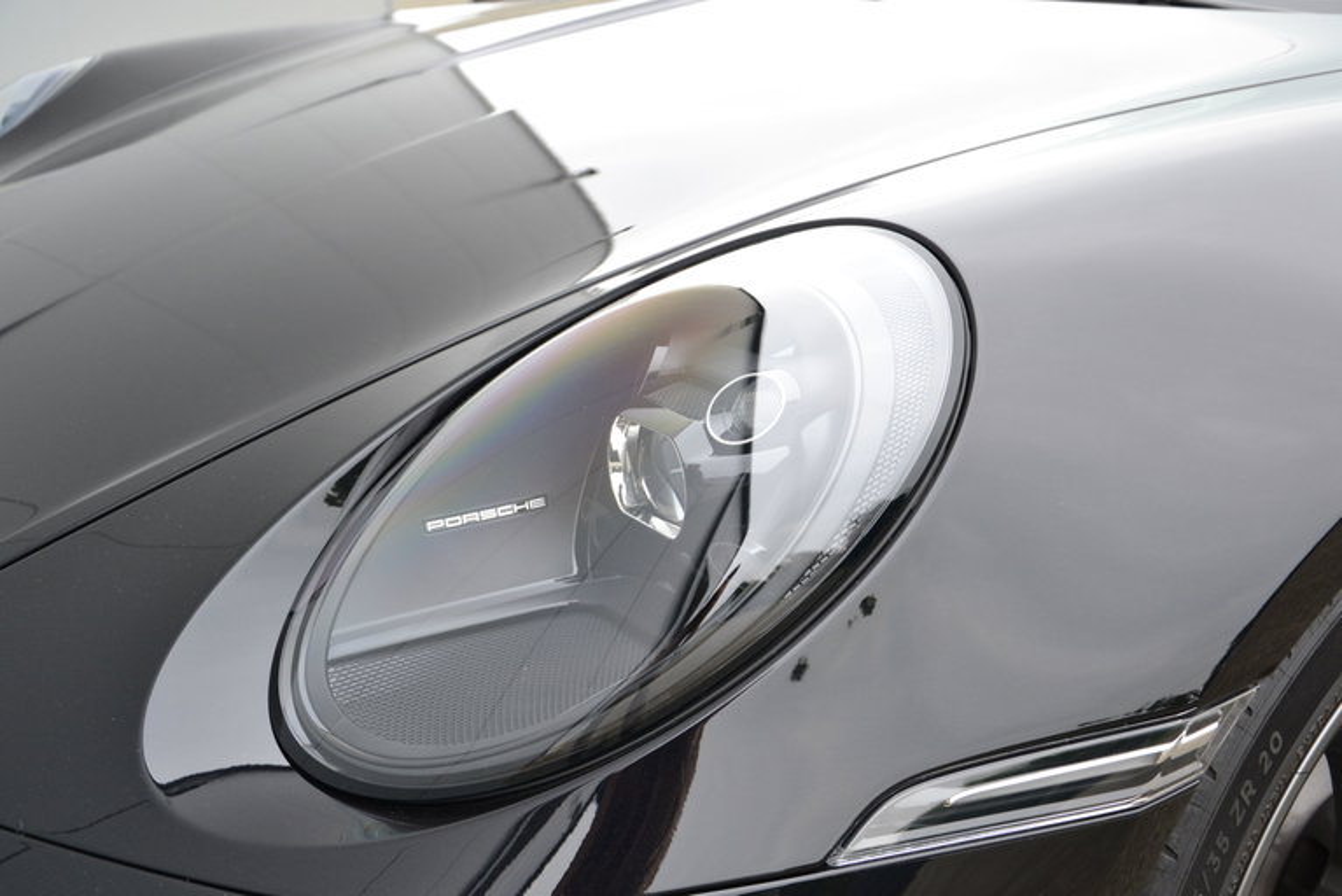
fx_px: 1566
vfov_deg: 31.9
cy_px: 448
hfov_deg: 46.4
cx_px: 671
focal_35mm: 42
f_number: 5.6
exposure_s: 1/125
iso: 400
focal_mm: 28
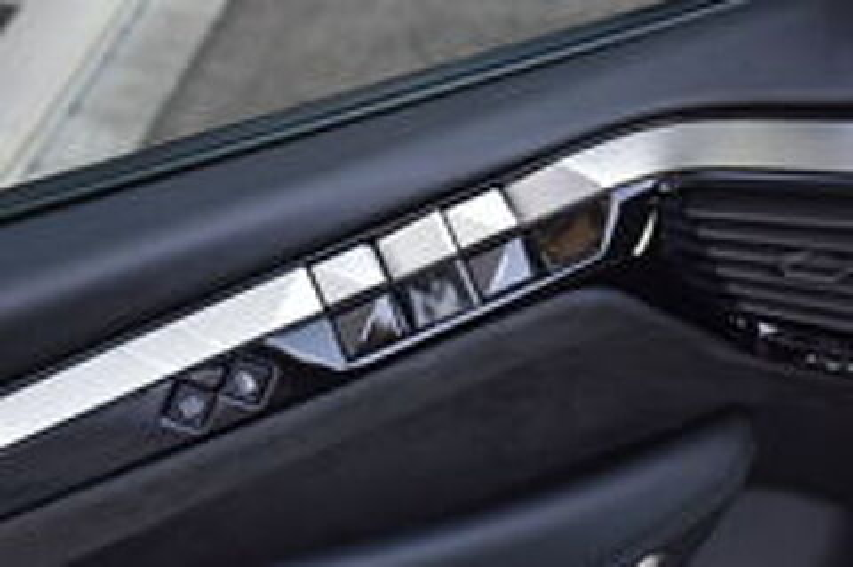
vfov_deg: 23.7
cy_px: 284
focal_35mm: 57
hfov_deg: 35.1
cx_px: 426
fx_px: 1349
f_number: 5
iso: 400
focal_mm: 38
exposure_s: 1/100
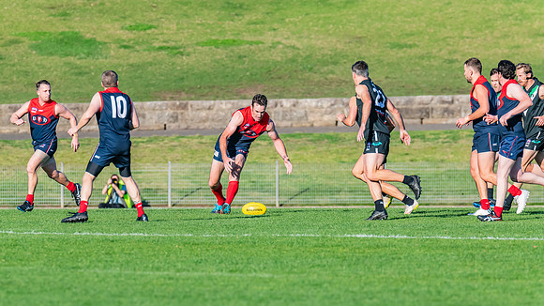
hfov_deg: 4.5
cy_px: 167
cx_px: 252
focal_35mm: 479
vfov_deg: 2.5
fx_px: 6913
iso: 800
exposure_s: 1/1600
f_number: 8
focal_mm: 420
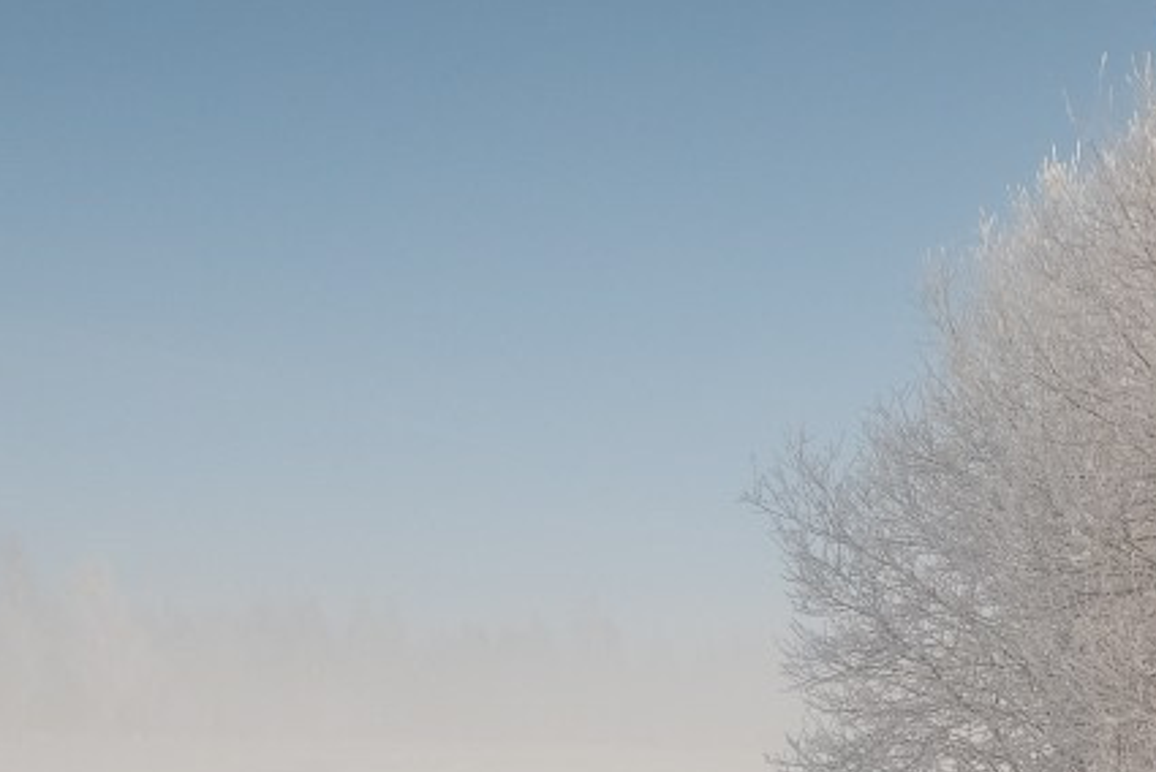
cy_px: 1074
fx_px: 2538
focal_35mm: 79
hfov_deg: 22.6
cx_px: 1545
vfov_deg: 16.2
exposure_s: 1/160
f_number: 9
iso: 64
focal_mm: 14
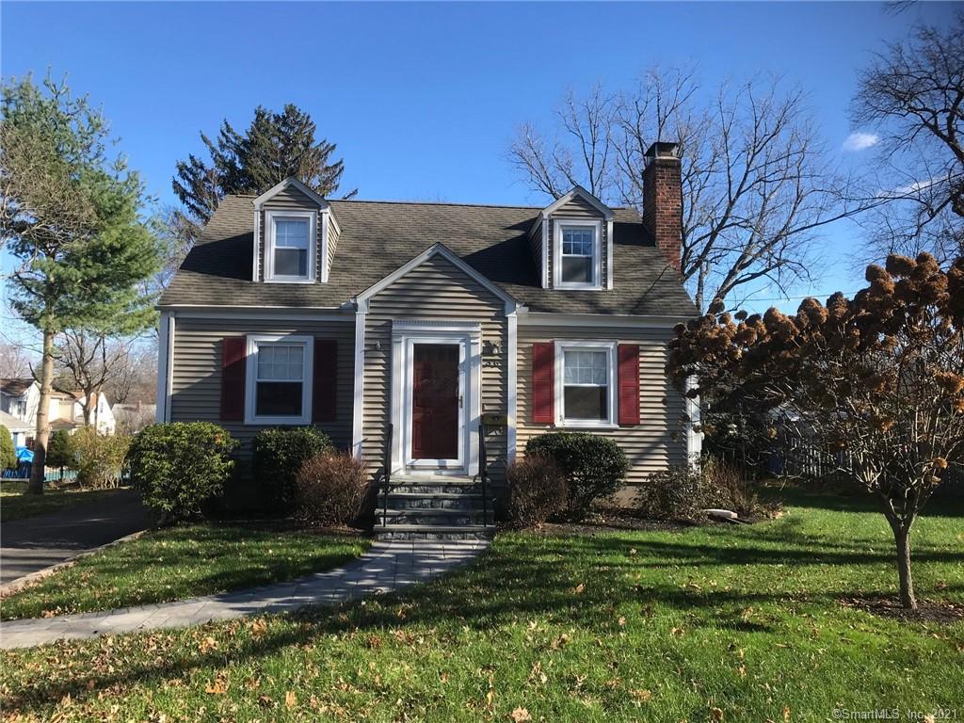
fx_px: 780
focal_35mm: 28
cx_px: 482
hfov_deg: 63.4
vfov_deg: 49.7
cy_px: 362
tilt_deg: +5.4
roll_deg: -1.5
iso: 20
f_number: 1.8
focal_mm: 3.99
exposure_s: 1/1088
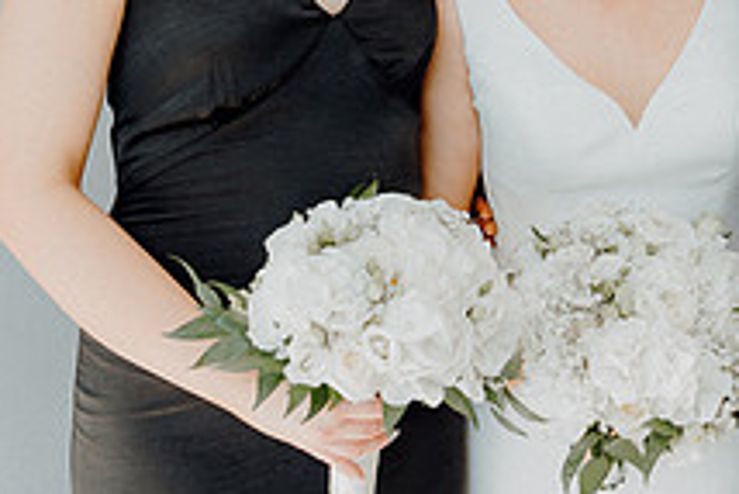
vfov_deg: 20.5
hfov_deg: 30.1
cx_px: 611
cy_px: 33
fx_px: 1335
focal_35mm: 65
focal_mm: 24
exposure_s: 1/160
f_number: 3.5
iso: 125
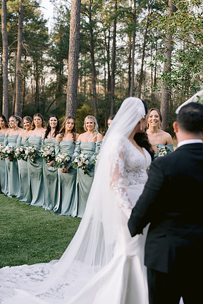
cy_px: 152
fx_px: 423
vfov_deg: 39.6
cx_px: 102
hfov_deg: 27.0
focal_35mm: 50
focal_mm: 50
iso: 400
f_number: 2.8
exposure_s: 1/500
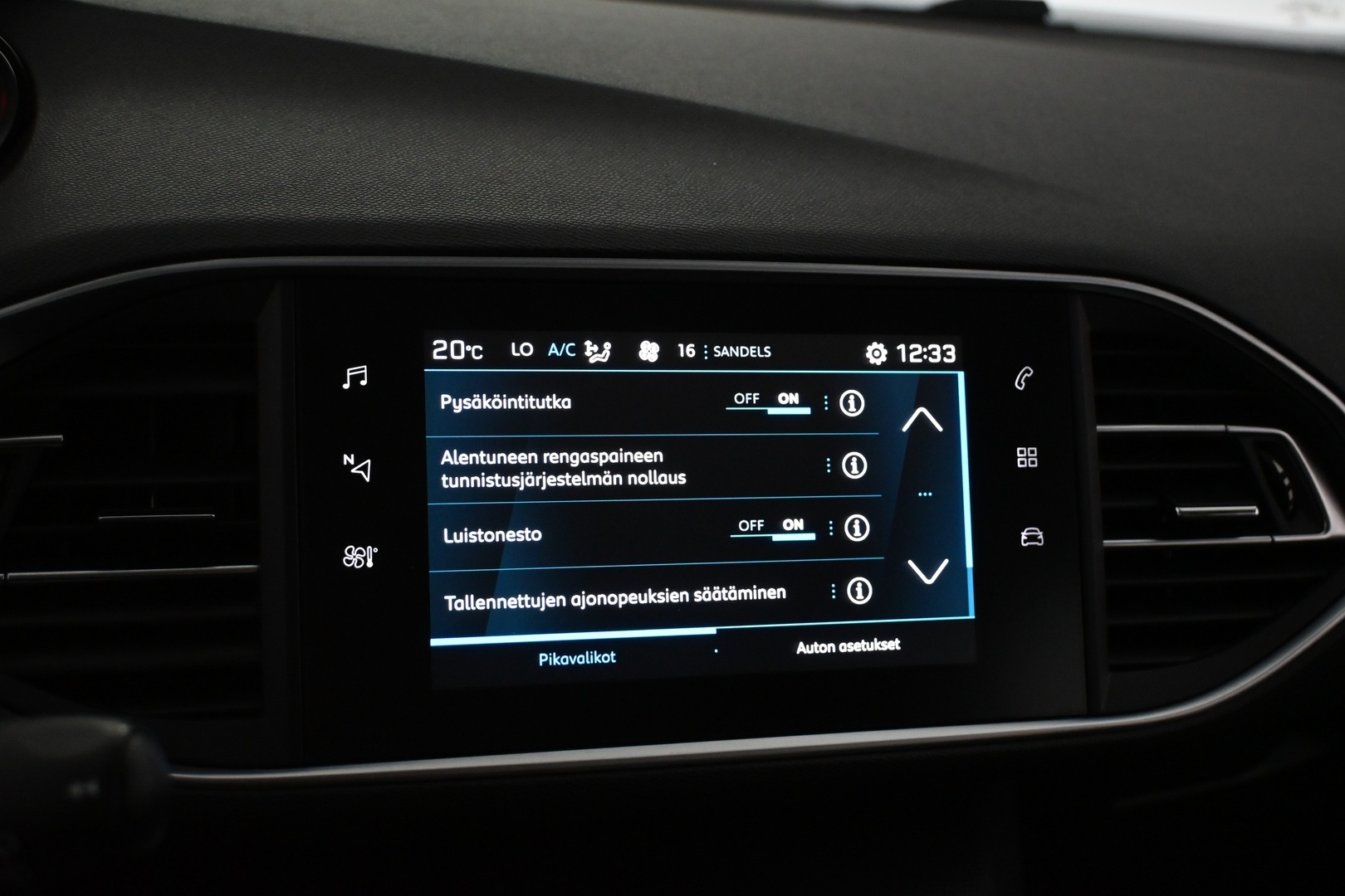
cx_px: 672
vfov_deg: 29.4
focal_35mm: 46
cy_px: 448
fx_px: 1709
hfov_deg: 43.0
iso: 3200
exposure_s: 1/125
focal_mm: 30.5
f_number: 4.8
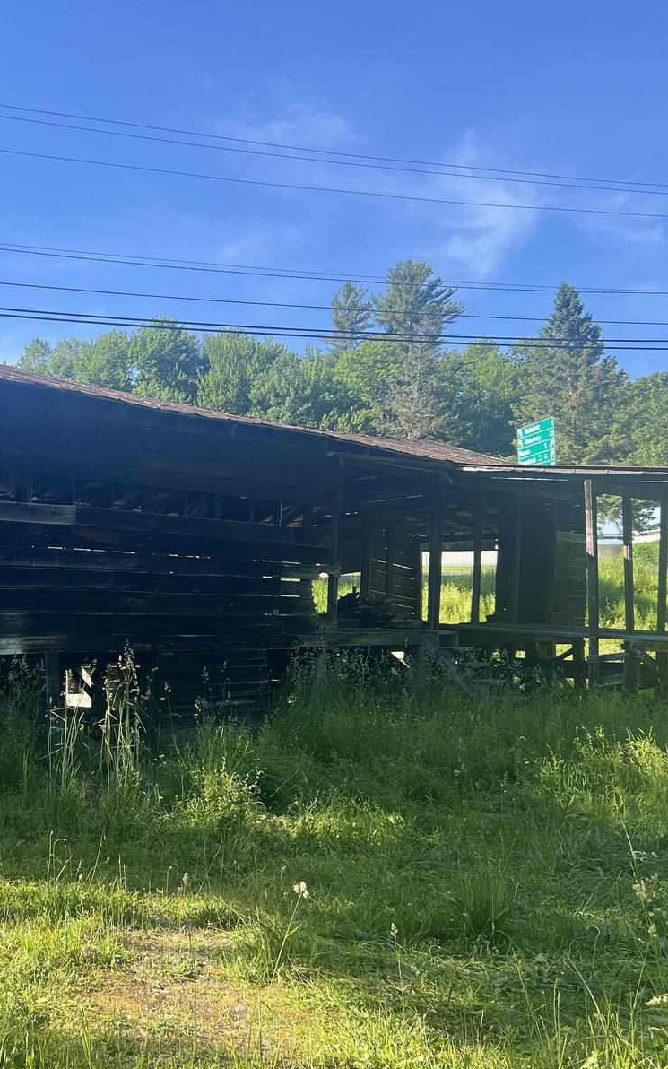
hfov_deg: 32.3
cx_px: 38
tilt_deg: +5.6
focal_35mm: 37
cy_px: 534
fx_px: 1078
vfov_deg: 52.7
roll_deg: +1.5
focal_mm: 5.7
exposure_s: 1/1089
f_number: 1.5
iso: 50
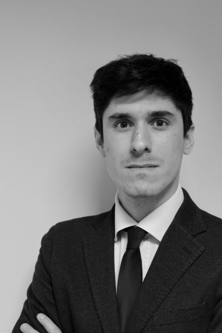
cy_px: 218
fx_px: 655
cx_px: 139
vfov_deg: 28.4
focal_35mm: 71
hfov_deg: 19.2
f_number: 2.8
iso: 400
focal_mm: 35
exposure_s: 1/80
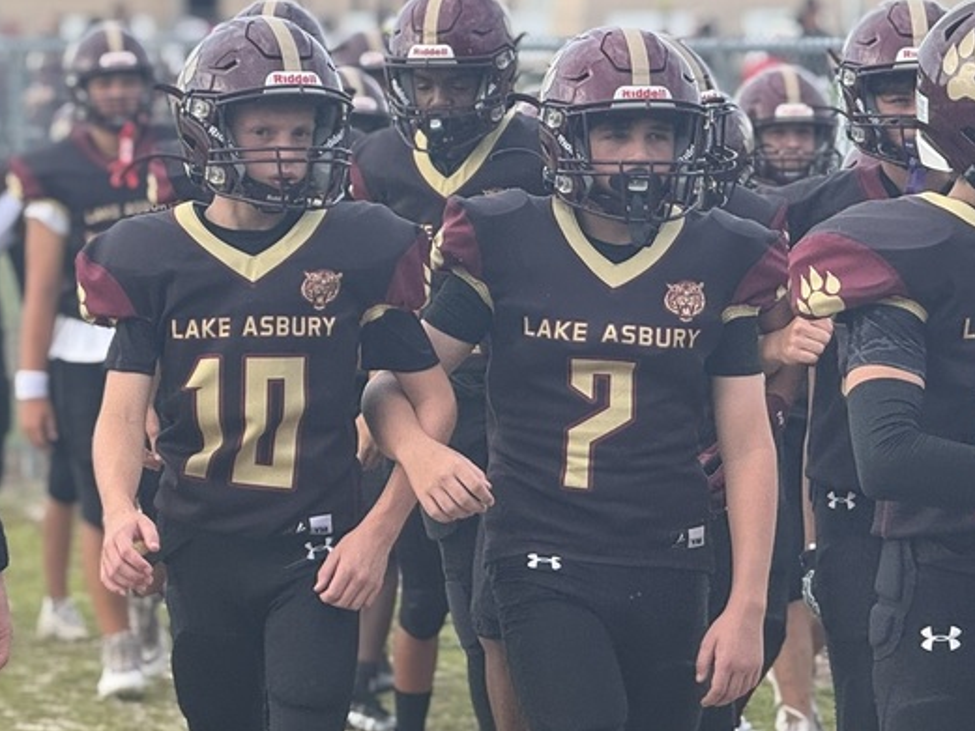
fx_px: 6649
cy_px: 297
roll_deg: +0.2
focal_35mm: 236
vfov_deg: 6.3
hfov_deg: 8.4
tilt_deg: -2.5
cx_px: 387
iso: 50
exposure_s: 1/377
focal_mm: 15.66
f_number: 2.8
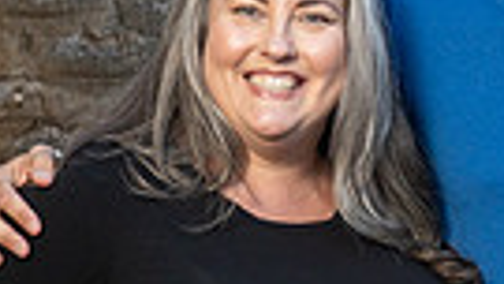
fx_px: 2941
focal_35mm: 220
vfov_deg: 5.5
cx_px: 803
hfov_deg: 9.5
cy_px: 241
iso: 800
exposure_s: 1/200
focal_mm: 49
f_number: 4
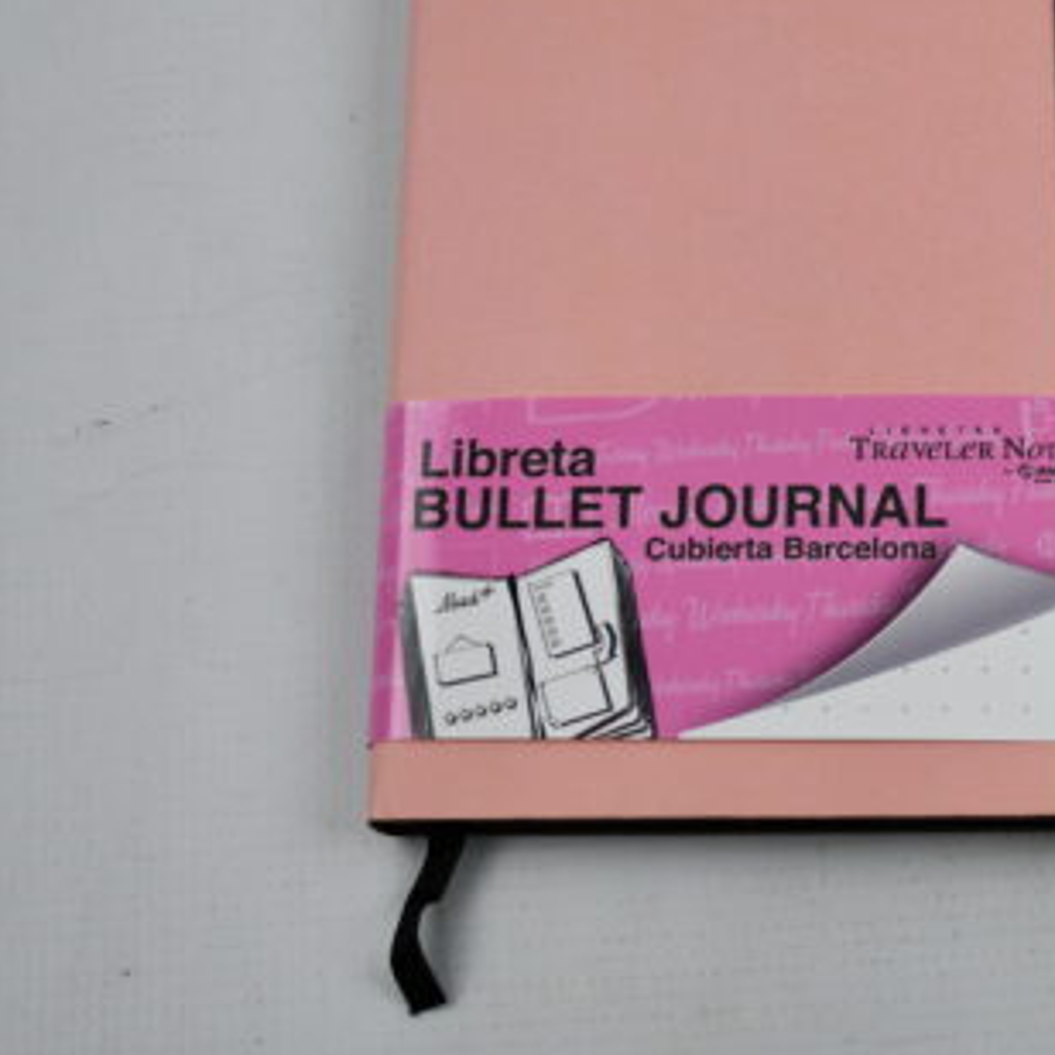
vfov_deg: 20.1
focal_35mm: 86
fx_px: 2965
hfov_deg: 19.9
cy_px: 373
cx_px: 911
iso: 400
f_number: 4.5
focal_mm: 35
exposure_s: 1/250
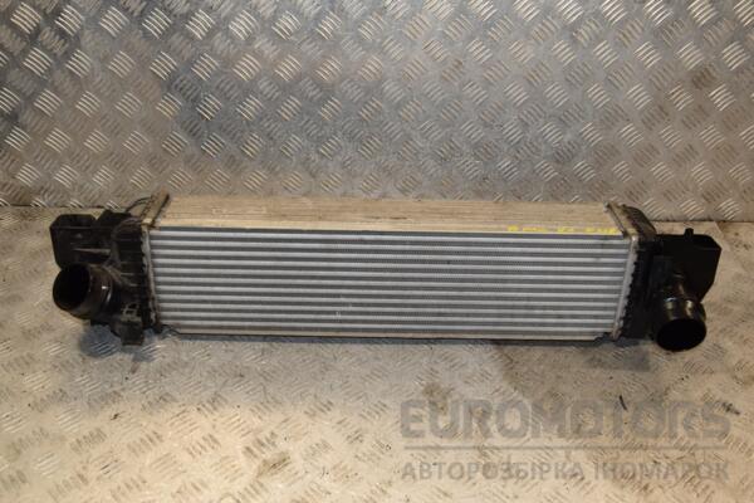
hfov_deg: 51.3
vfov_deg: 35.5
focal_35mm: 38
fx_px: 785
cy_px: 252
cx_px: 377
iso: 800
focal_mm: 25
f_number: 7.1
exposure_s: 1/200
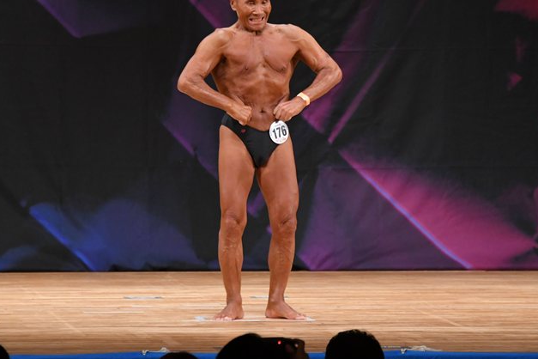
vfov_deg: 3.9
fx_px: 5260
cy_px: 167
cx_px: 286
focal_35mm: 352
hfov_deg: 5.9
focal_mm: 190
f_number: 5.6
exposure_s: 1/400
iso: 3200
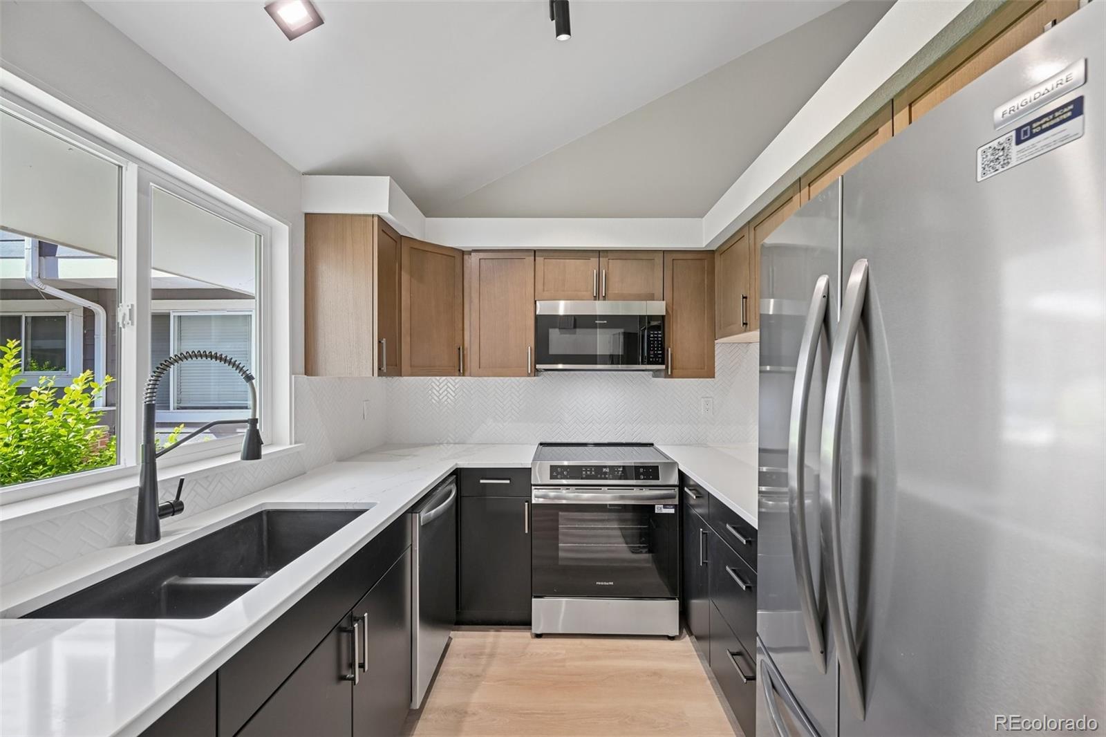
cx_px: 553
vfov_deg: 81.2
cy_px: 368
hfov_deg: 104.3
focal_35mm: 14
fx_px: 430
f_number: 9
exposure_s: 1/13
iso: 400
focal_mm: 14
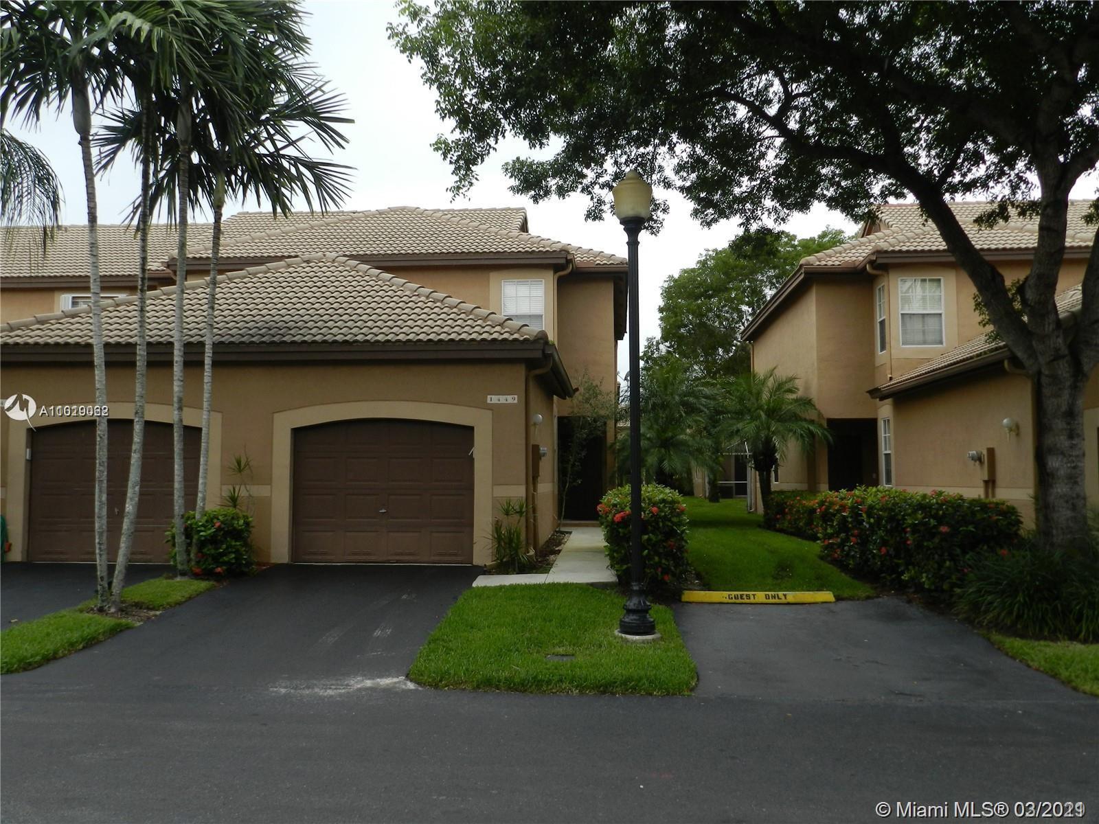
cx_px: 550
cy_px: 412
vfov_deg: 44.2
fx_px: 1016
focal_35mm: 32
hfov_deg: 56.8
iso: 160
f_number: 3.7
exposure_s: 1/640
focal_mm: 5.6
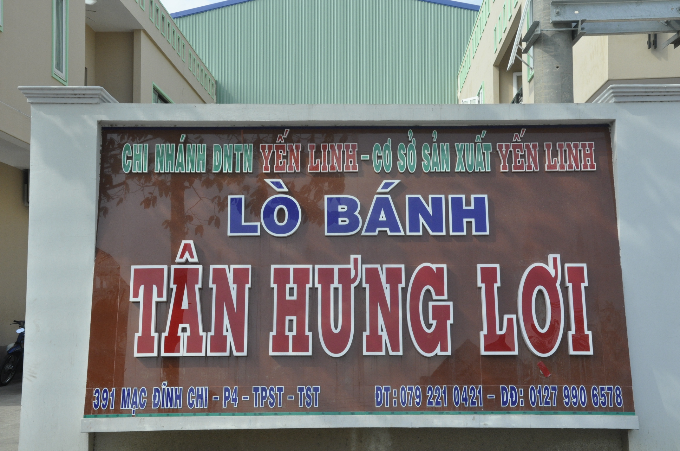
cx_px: 340
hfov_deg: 41.2
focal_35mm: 48
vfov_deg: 28.0
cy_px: 226
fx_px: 906
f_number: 11
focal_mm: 32
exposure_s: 1/500
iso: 800
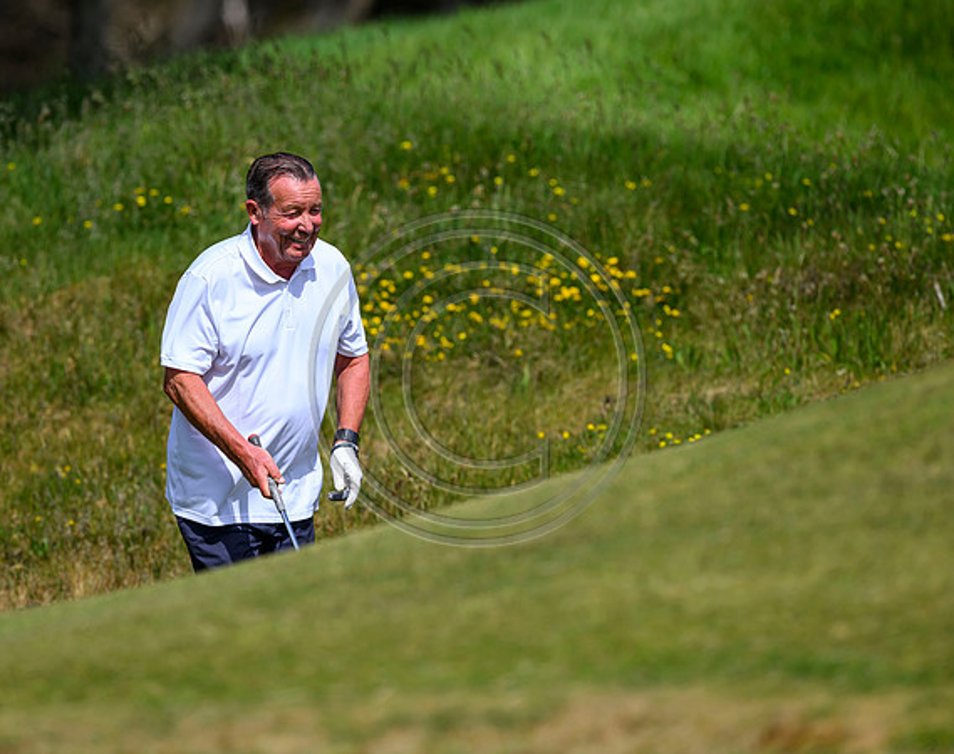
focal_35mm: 448
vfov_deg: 3.4
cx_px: 388
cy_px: 377
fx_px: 12580
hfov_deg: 4.3
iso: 500
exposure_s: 1/6400
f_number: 4
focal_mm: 400
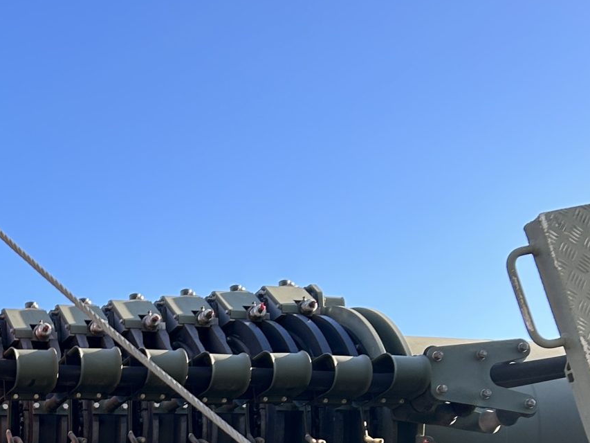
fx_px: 1330
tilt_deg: +11.9
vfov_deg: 17.9
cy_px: 535
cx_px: -14
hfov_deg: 23.8
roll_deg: +0.7
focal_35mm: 78
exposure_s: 1/846
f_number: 1.5
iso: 50
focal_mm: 5.7
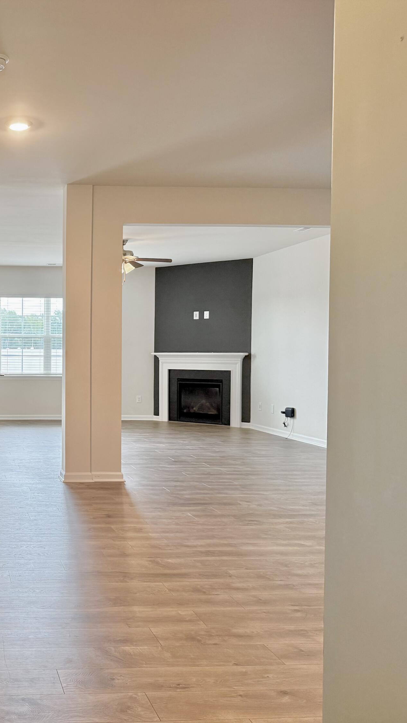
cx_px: -2
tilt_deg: -0.3
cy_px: 360
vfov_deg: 56.6
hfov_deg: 31.2
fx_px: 671
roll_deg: -0.1
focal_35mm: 35
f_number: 1.78
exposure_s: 1/60
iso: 200
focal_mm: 6.76
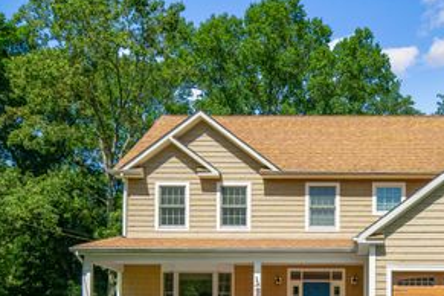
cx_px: 349
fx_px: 530
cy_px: 247
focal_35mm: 43
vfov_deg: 30.3
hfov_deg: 43.5
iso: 200
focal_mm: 17
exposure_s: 1/160
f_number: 9
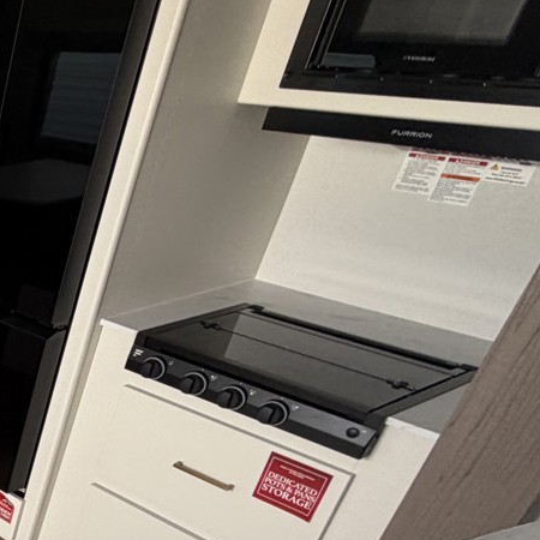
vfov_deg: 36.5
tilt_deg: -32.5
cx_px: -334
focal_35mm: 44
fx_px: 777
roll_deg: +2.3
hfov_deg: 25.1
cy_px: 460
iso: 80
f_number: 2.2
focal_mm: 2.22
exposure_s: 1/121
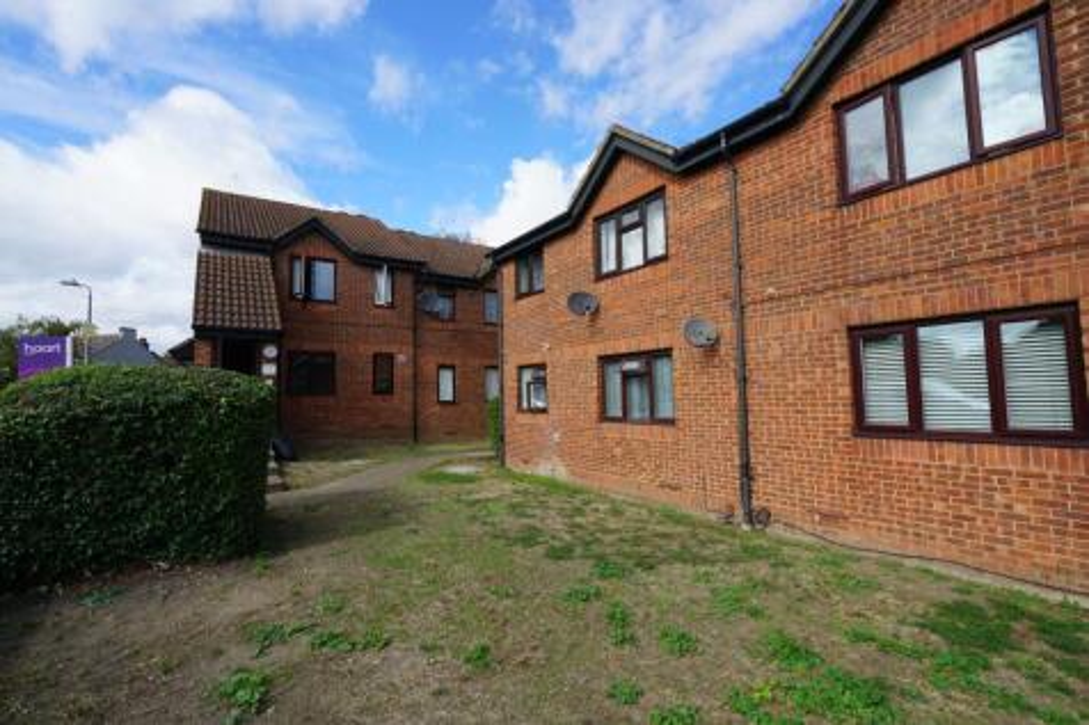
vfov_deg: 73.7
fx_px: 484
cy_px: 362
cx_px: 544
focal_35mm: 16
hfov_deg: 96.8
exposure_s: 1/80
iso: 100
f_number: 13
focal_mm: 16
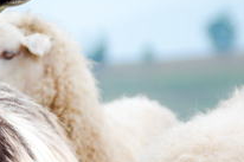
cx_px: -105
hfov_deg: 2.3
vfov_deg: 1.5
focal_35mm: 901
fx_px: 6101
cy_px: 148
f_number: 7.1
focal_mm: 165
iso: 100
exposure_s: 1/250
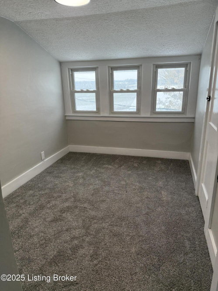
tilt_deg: -15.5
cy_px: 146
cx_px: 109
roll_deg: +2.0
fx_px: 202
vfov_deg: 71.6
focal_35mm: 24
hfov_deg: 56.8
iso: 160
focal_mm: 6.76
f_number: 1.78
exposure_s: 1/156
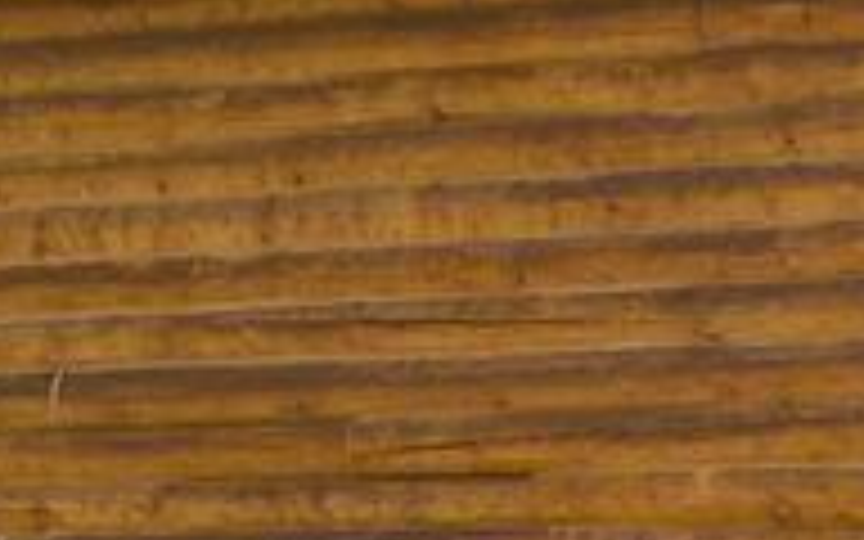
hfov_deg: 9.6
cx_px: 981
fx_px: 5063
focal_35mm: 215
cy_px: 212
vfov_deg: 6.1
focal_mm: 7.9
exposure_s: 1/160
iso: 50
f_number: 3.2
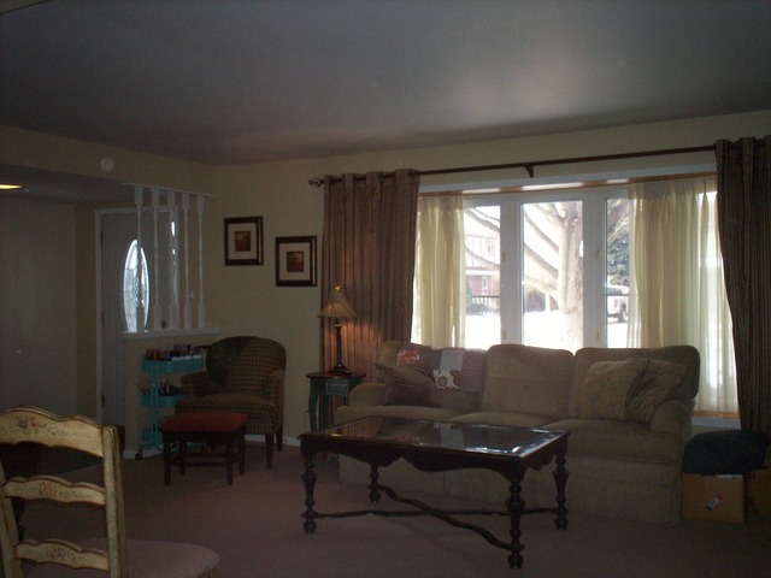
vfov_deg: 39.7
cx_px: 386
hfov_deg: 51.4
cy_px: 289
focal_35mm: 36
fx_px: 802
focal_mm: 6
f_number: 4.5
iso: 140
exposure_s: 1/60
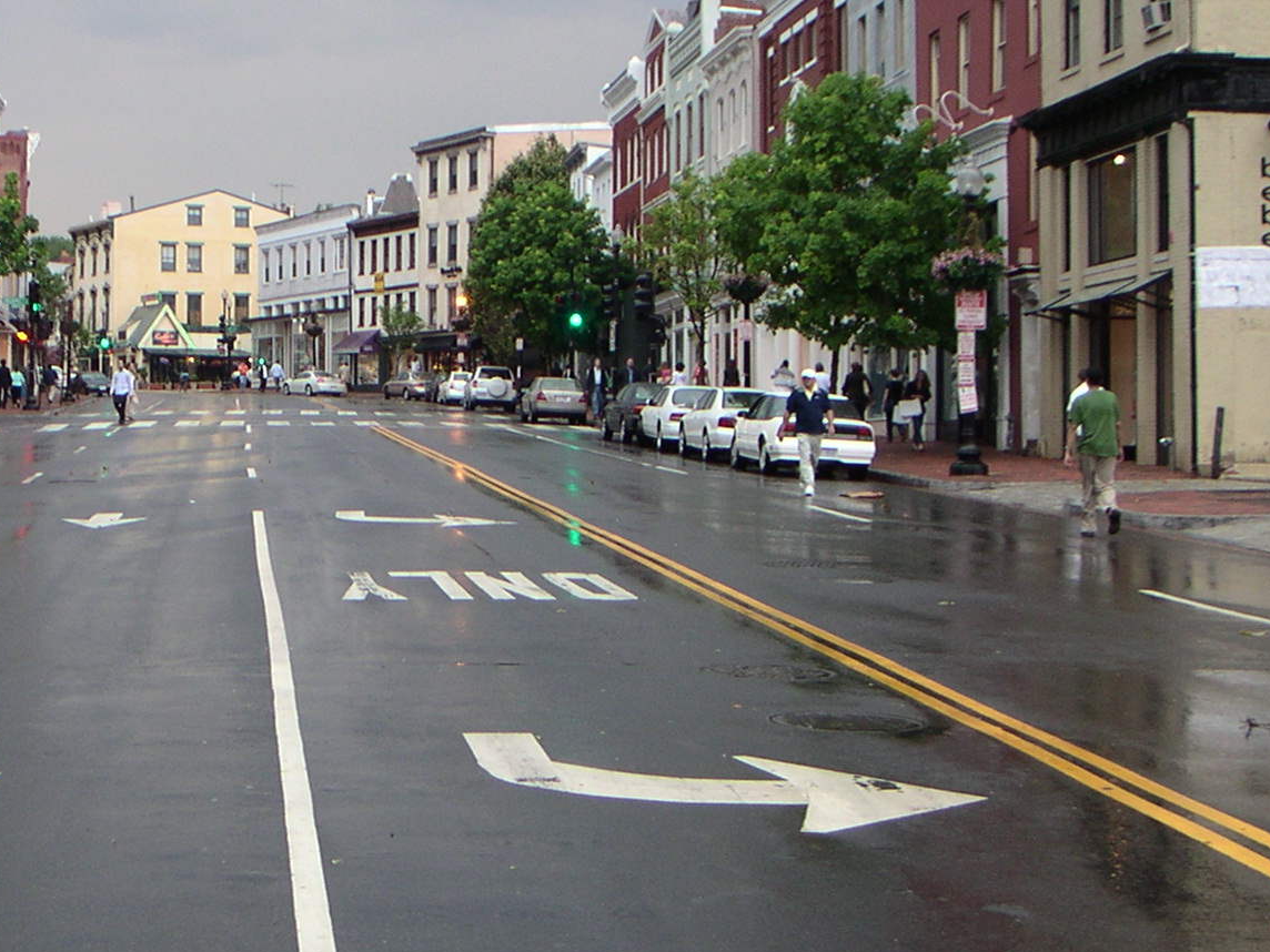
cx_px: 286
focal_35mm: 68
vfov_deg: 21.6
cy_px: 382
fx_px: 2495
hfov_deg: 28.1
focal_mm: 6
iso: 50
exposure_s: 1/50
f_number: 2.8
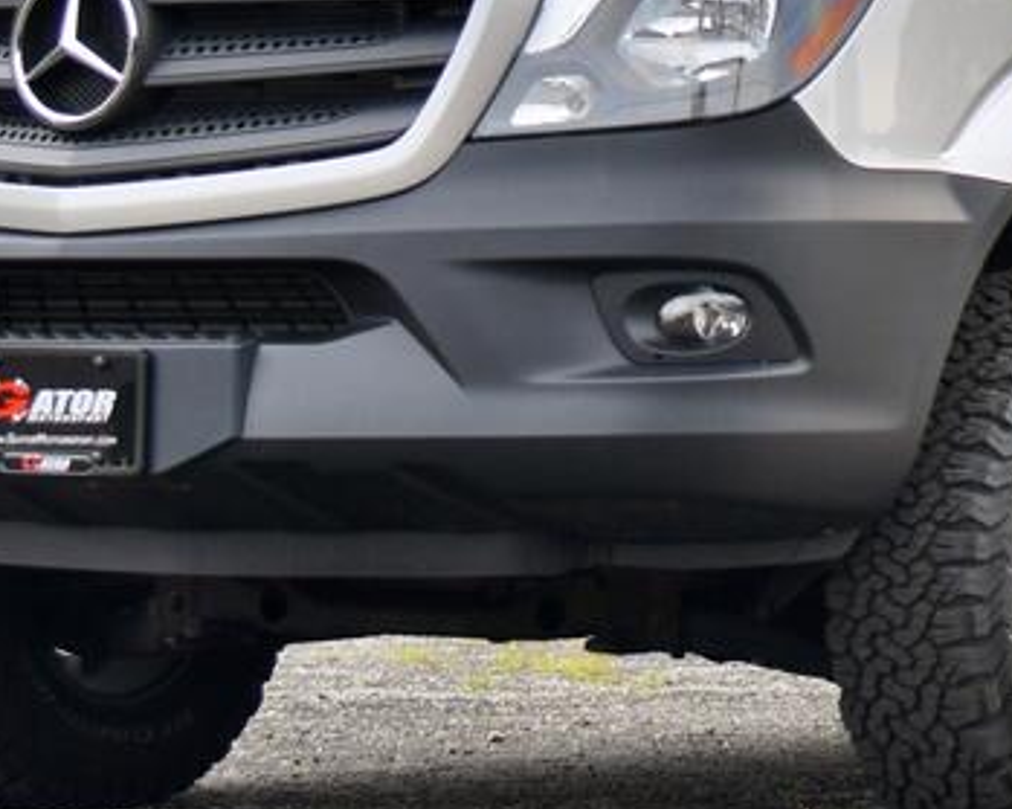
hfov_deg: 9.0
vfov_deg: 7.2
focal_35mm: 213
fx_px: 6378
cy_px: -58
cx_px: 1029
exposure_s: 1/100
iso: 100
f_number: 5
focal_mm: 44
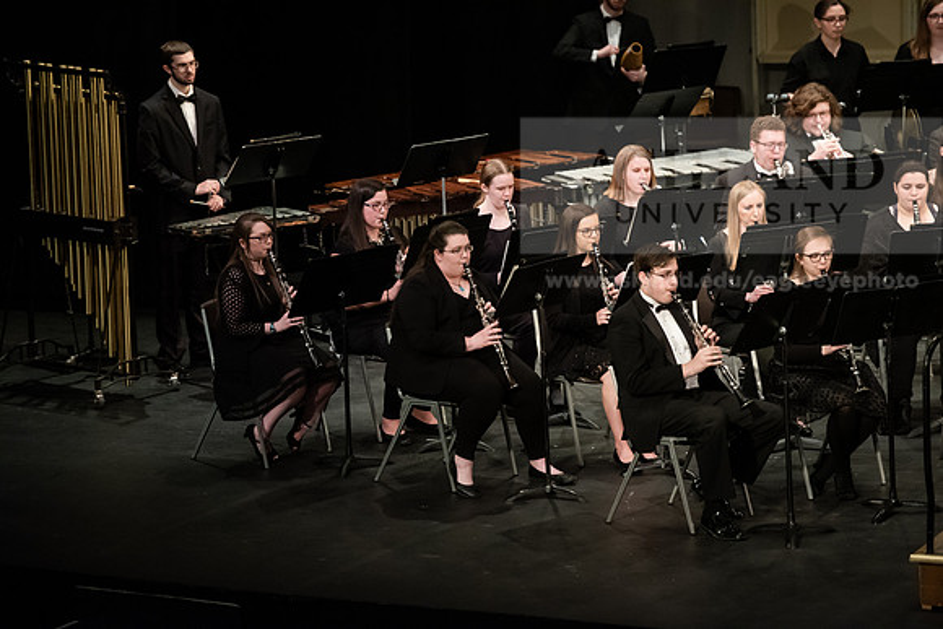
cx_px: 472
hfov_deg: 11.4
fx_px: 4716
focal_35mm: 180
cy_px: 314
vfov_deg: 7.6
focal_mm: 180
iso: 4000
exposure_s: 1/200
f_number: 3.2
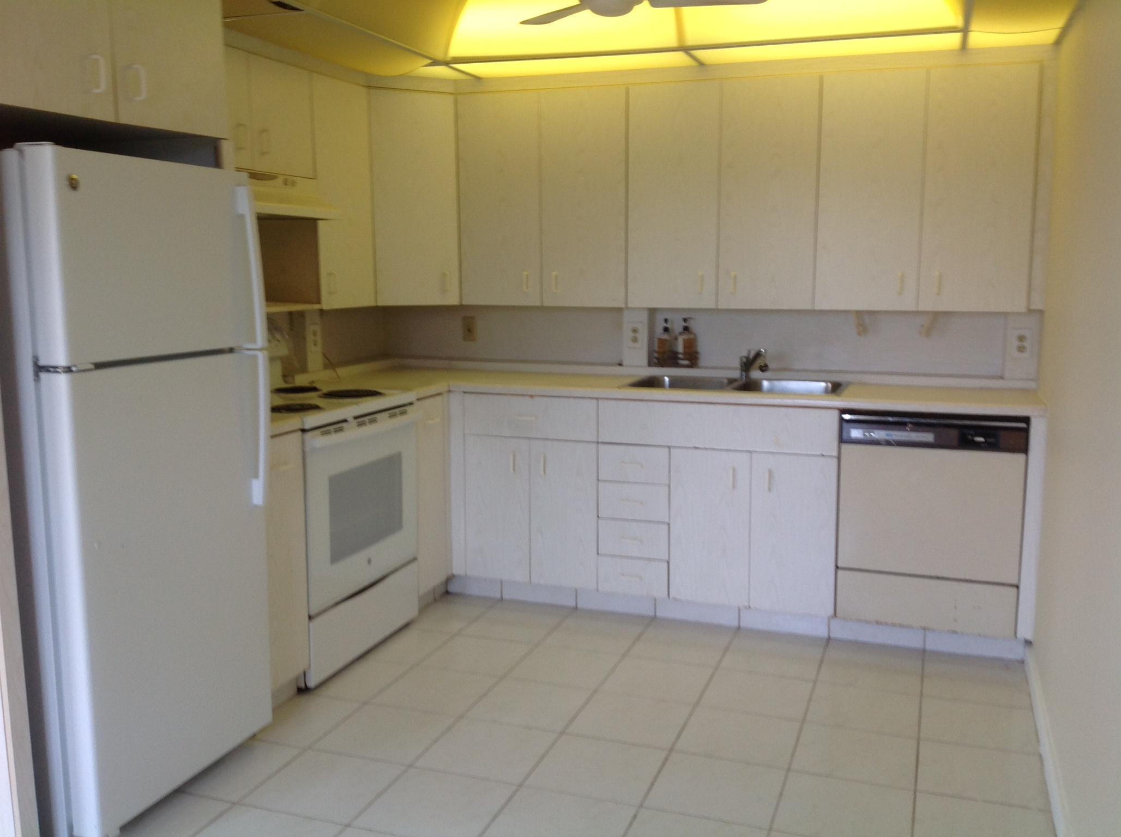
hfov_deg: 52.7
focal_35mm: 35
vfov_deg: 40.6
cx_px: 560
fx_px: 1132
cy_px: 418
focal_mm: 4.28
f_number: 2.4
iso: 64
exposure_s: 1/24
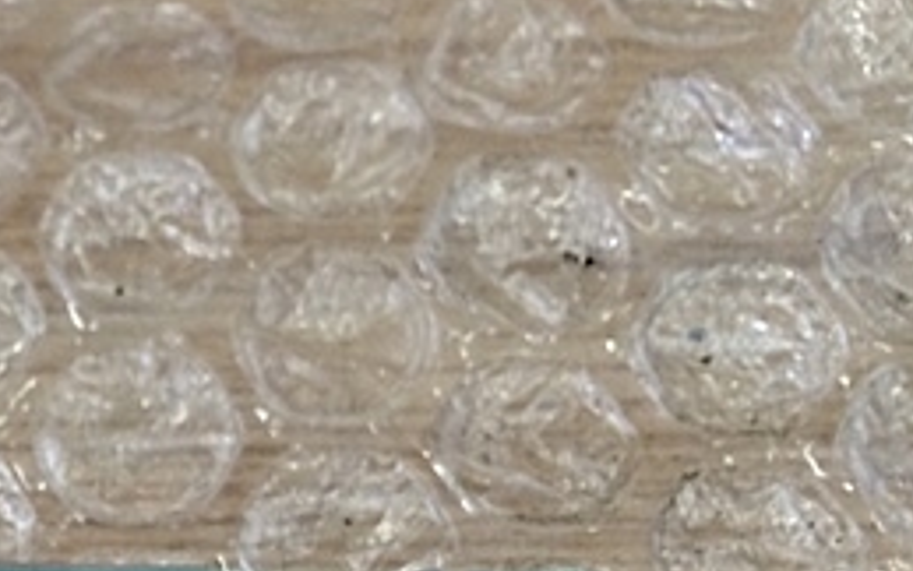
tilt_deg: -66.2
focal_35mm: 76
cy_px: 747
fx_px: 1891
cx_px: -183
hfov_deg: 24.6
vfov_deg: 16.2
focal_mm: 4.15
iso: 32
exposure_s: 1/30
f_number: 2.2
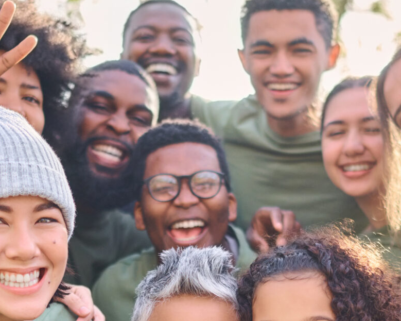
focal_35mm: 108
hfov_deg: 17.8
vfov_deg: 14.0
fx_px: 1282
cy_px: 344
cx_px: 207
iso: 200
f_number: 1.8
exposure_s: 1/800
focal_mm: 35
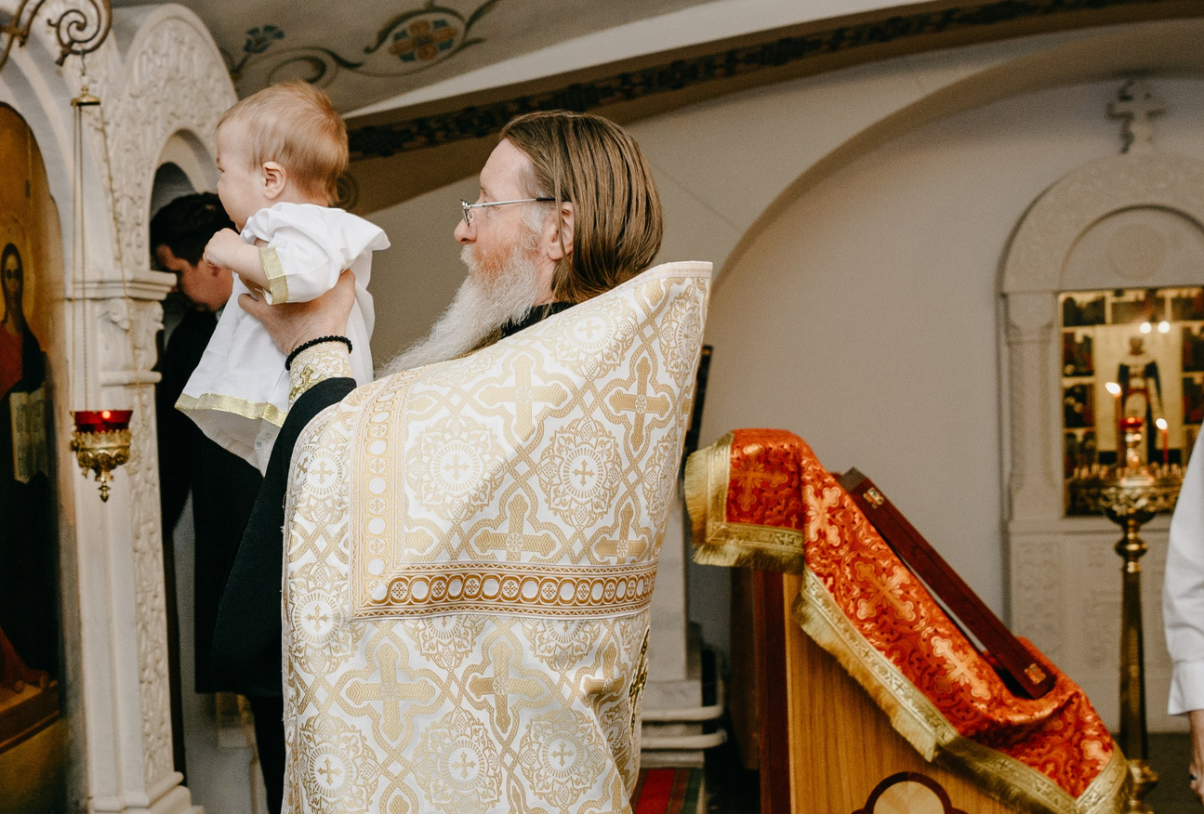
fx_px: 1713
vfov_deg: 26.7
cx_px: 320
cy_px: 456
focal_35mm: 51
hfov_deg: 37.9
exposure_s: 1/160
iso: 500
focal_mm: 24
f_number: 3.5
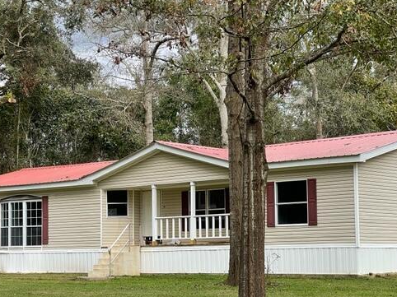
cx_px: 185
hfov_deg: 23.0
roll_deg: +0.3
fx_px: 974
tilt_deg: +5.8
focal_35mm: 85
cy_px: 169
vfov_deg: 17.3
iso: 20
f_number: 2.2
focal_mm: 7.5
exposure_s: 1/178
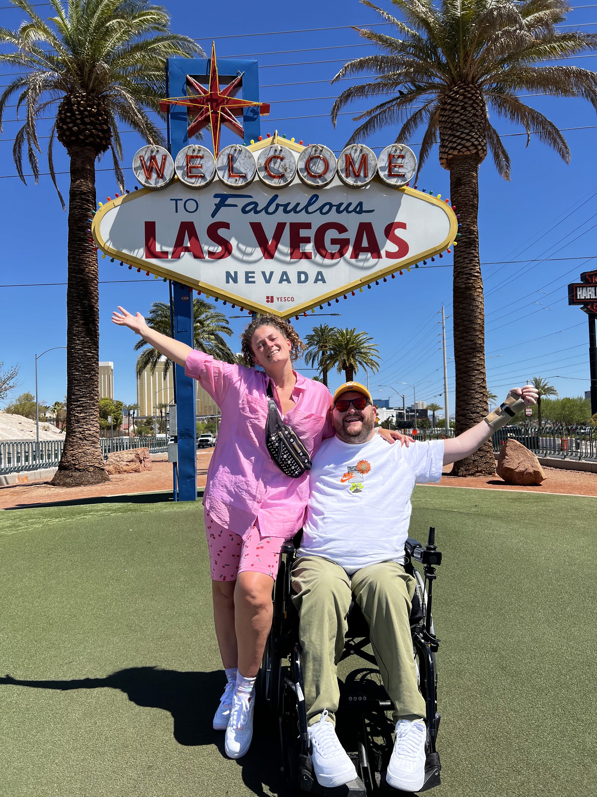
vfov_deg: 67.3
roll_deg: +2.1
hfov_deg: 53.1
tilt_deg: +2.6
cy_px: 398
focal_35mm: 26
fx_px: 598
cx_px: 298
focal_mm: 5.7
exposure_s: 1/4630
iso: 50
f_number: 1.5
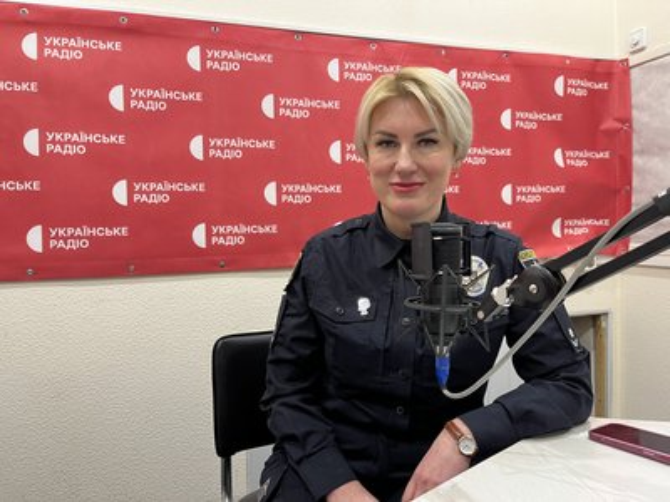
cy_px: 251
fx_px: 503
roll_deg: +1.0
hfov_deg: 67.3
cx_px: 335
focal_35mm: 26
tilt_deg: -2.2
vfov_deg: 53.1
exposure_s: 1/50
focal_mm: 5.1
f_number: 1.6
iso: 160
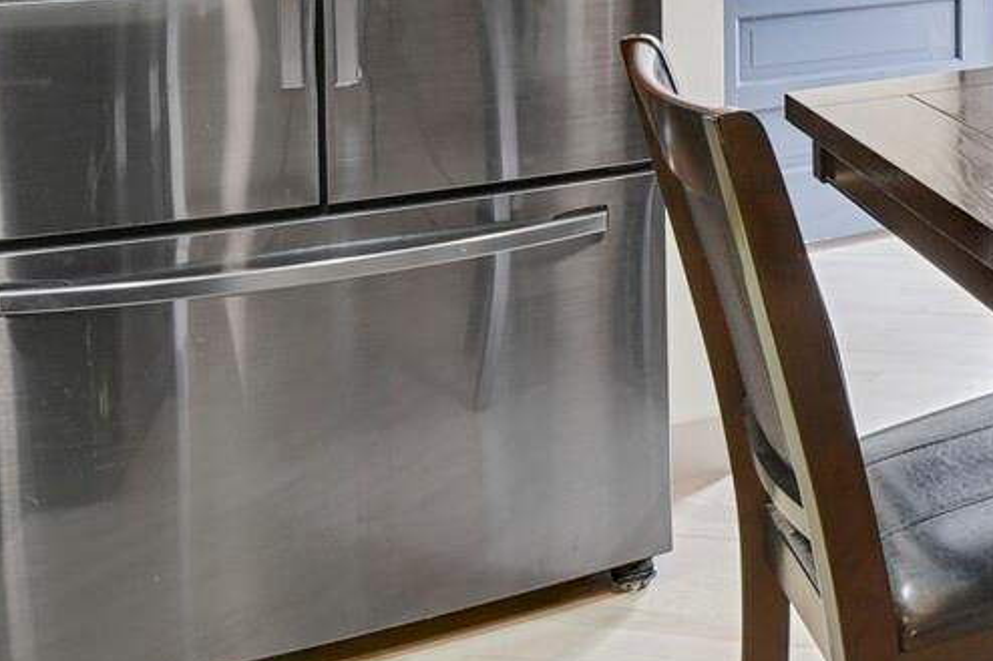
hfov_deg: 26.8
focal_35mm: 55
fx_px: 1516
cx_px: 1462
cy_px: -235
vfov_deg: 21.8
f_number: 8
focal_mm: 17
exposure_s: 1.3
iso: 250
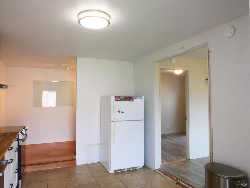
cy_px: 94
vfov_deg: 56.8
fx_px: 173
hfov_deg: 71.6
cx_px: 125
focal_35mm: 24
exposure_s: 1/15
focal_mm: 10.9
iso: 1600
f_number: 16
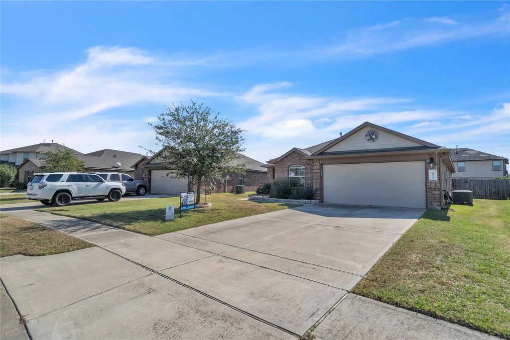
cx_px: 255
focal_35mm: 17
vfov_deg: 70.5
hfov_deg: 93.3
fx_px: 241
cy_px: 170
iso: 100
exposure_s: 1/1600
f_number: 4
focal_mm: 17
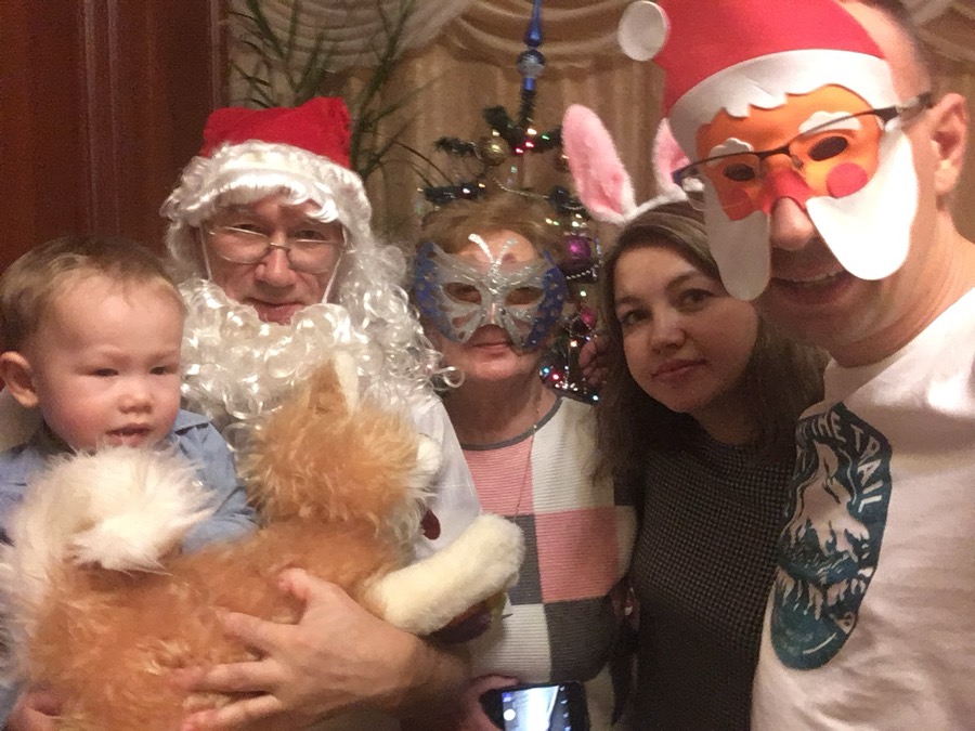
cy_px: 366
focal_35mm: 31
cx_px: 488
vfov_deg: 45.4
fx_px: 873
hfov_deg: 58.4
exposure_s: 1/33
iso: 400
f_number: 2.4
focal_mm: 2.15
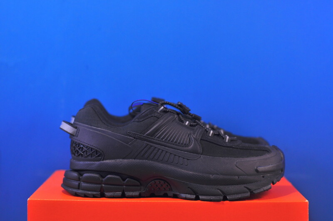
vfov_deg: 18.1
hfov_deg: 27.0
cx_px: 166
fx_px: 693
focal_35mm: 75
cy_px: 110
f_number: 2.5
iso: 250
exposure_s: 1/320
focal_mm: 50
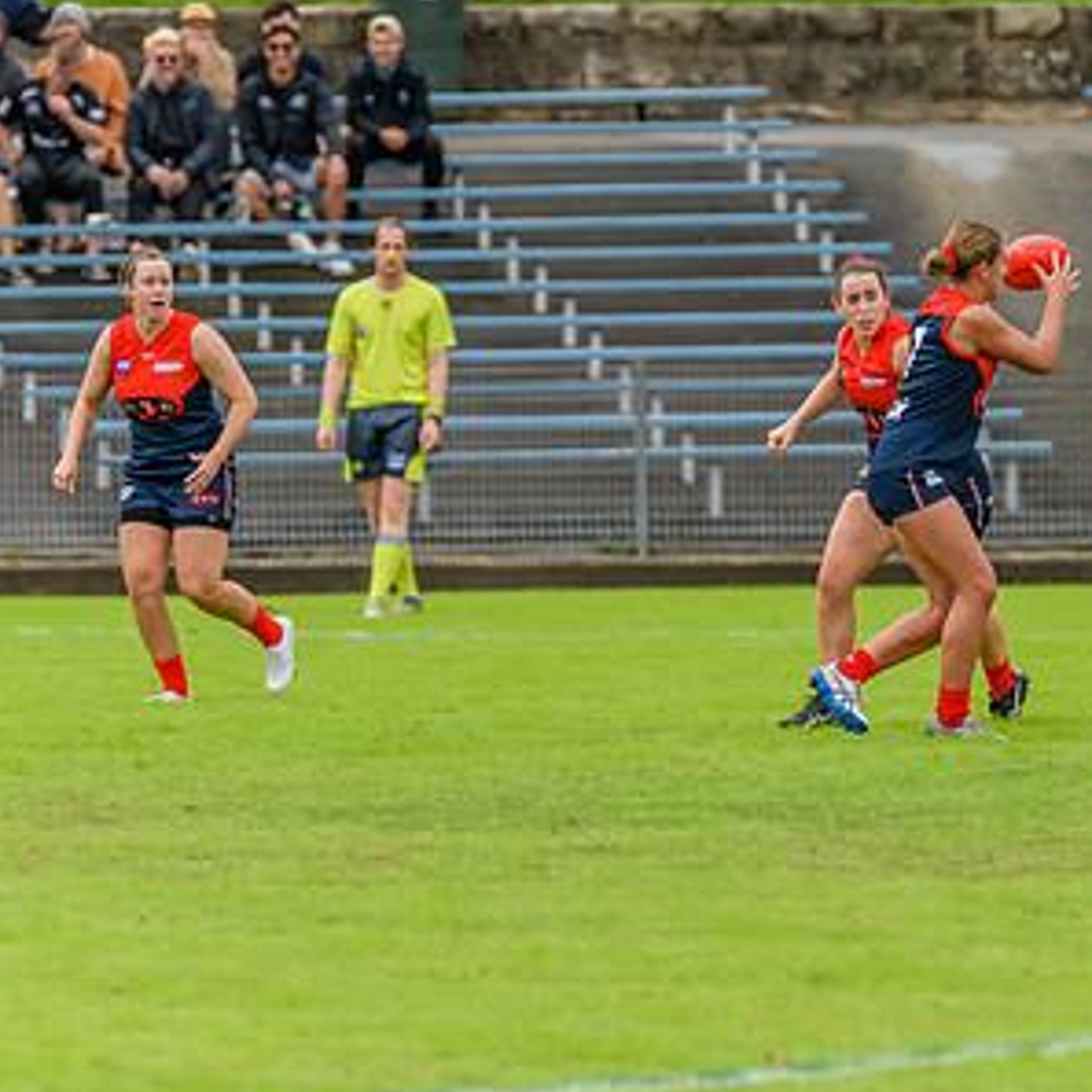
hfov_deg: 2.4
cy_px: 482
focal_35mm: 735
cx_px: 885
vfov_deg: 2.4
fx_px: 26232
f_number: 6.3
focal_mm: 420
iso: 800
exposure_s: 1/1600
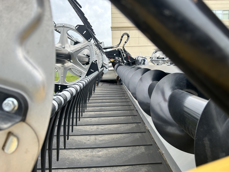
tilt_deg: -9.1
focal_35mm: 26
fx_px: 172
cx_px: 114
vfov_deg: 53.1
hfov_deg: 67.3
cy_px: 86
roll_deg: +1.1
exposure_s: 1/597
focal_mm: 5.7
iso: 50
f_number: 1.5
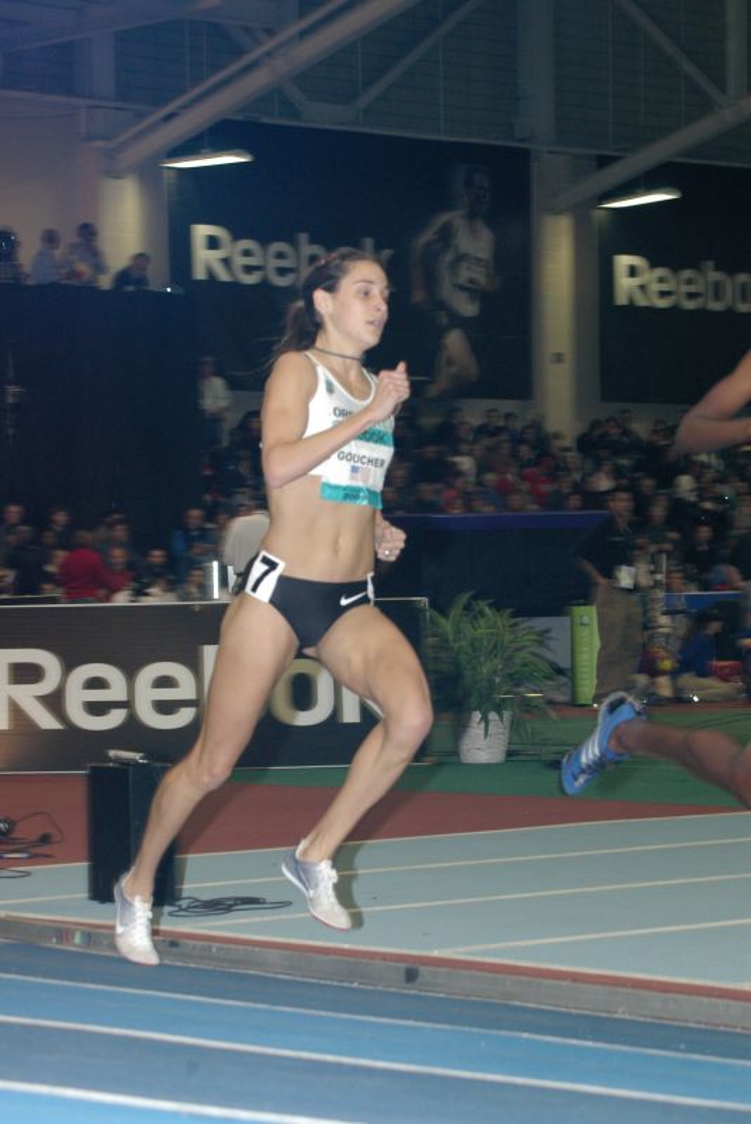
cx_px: 376
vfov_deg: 18.7
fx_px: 3423
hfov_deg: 12.5
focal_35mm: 110
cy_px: 562
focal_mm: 73
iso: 800
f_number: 7.1
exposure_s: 1/125
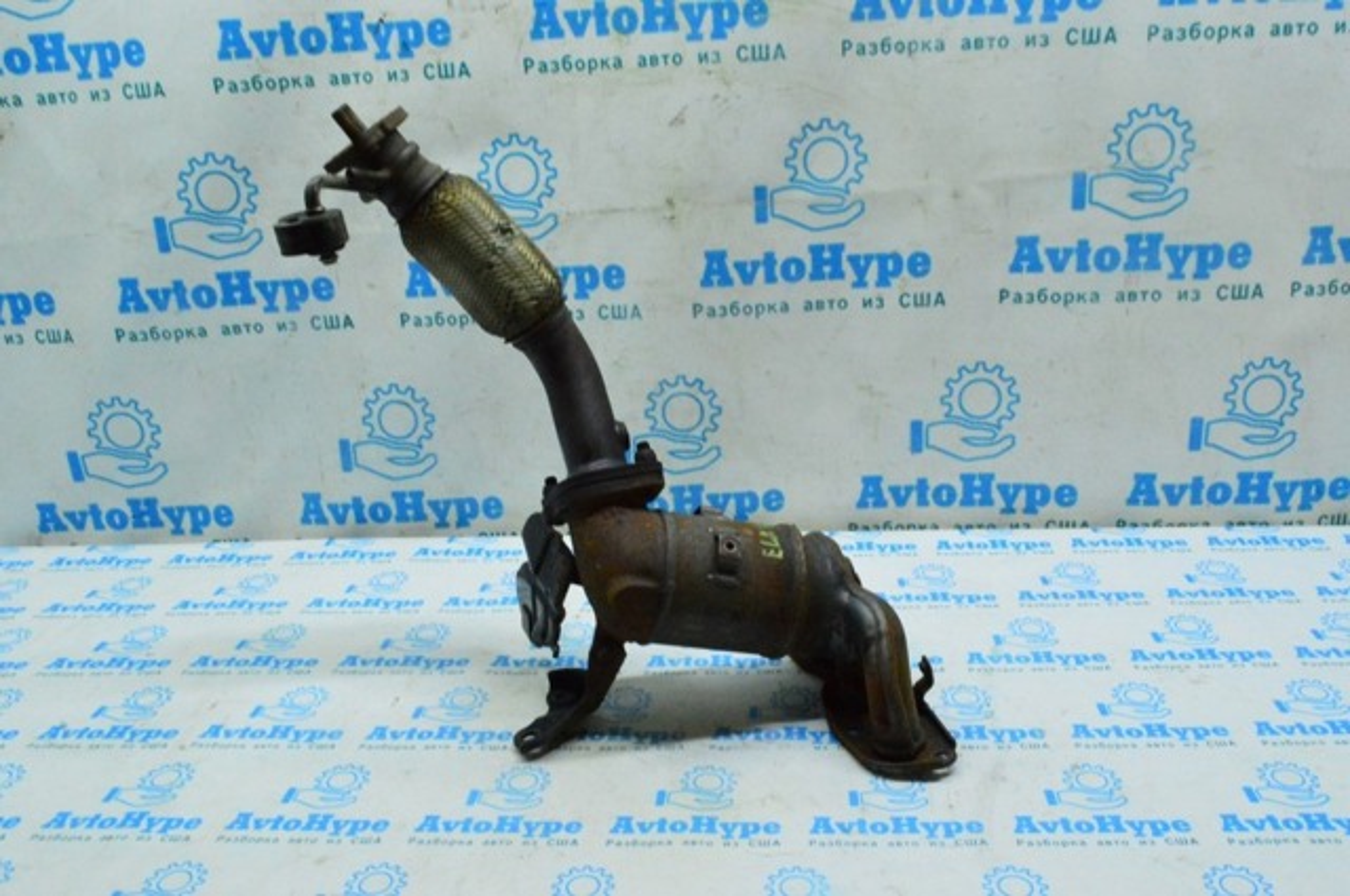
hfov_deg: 59.6
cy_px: 448
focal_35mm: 32
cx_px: 675
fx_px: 1180
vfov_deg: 41.6
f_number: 25
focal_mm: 21
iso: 6400
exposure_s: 1/30
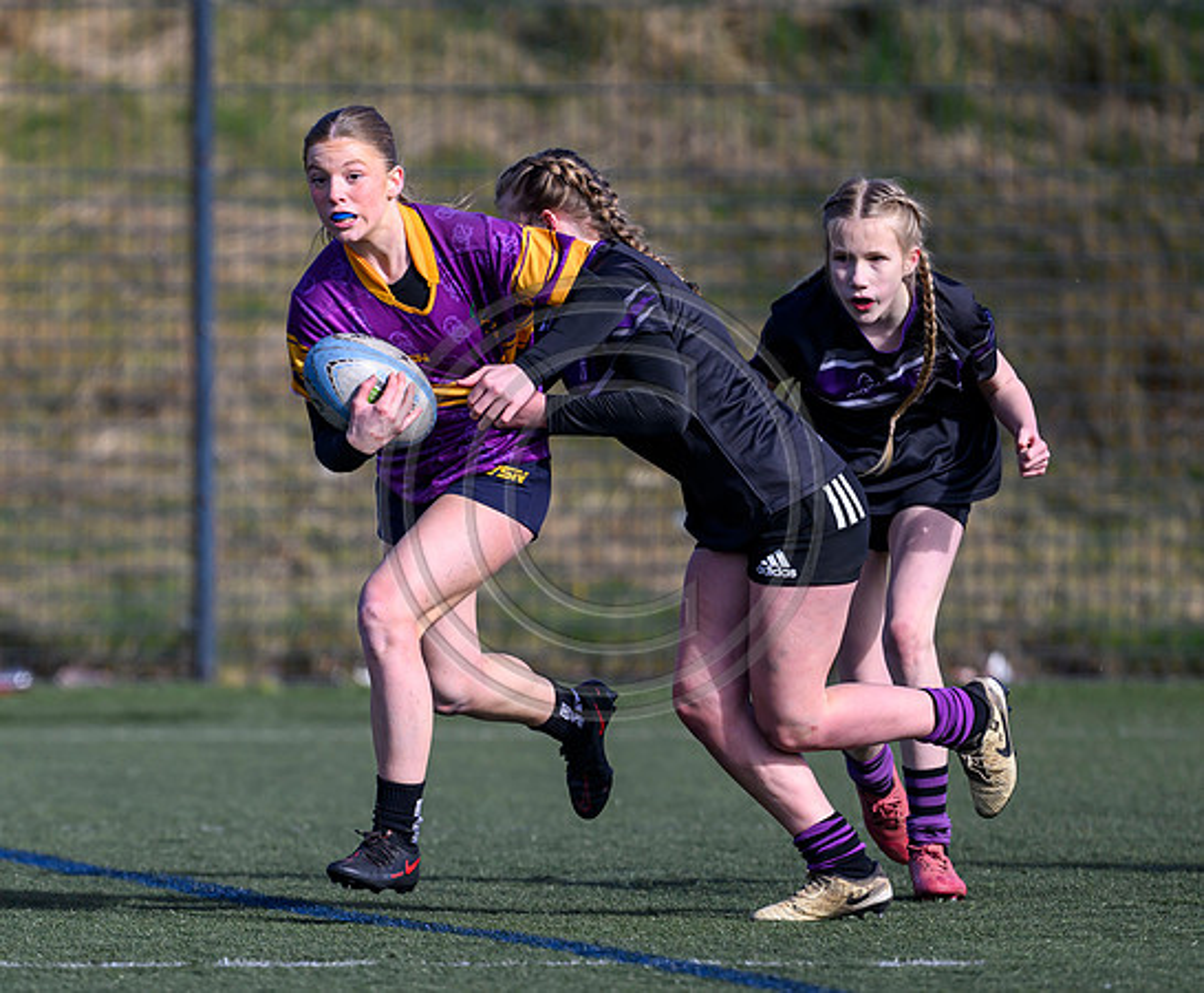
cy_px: 710
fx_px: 29287
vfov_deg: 1.9
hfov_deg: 2.4
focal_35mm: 812
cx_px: 383
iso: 200
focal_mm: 400
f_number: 3.2
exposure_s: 1/2000
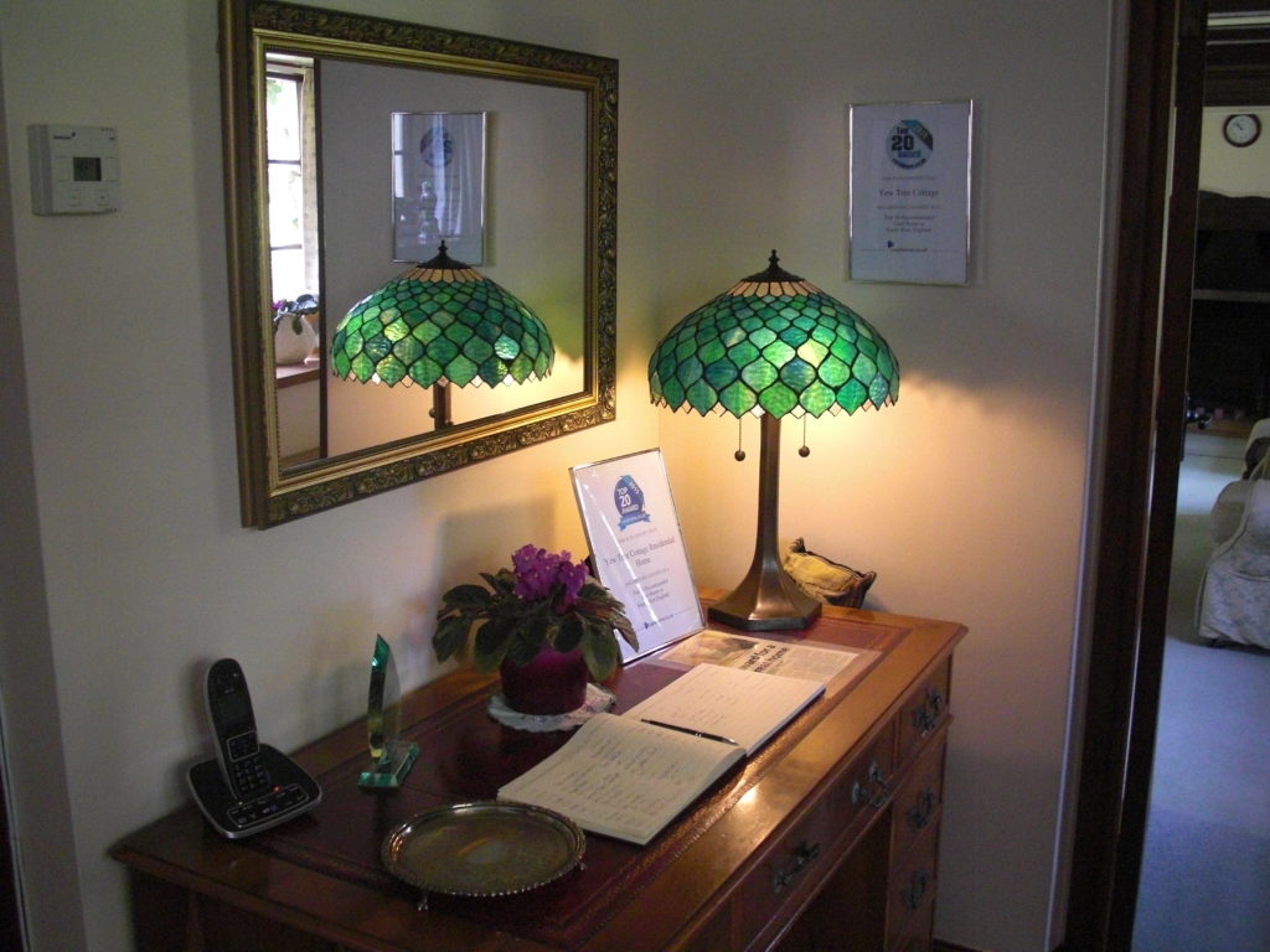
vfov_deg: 39.7
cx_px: 635
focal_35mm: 36
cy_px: 476
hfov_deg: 51.4
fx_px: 1321
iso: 400
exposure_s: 1/80
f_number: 2.8
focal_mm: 6.3
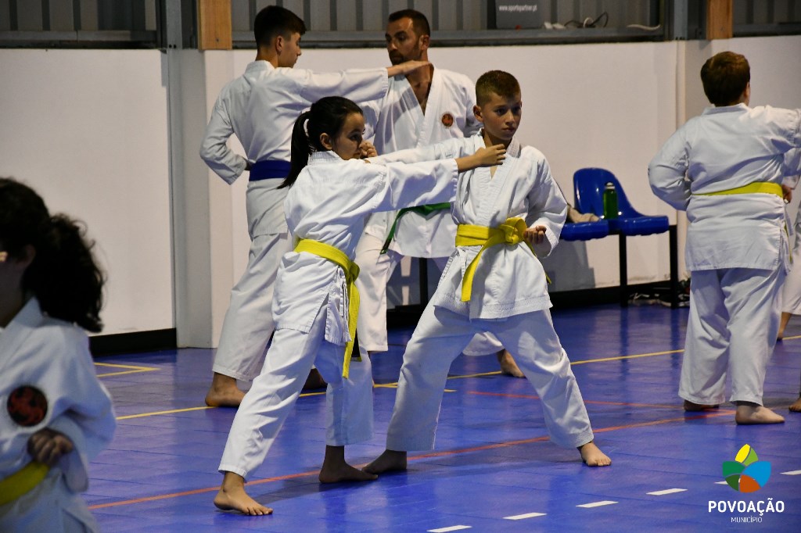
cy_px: 266
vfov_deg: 8.7
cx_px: 400
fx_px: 3492
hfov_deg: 13.1
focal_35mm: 157
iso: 3200
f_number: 5.6
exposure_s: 1/100
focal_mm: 105
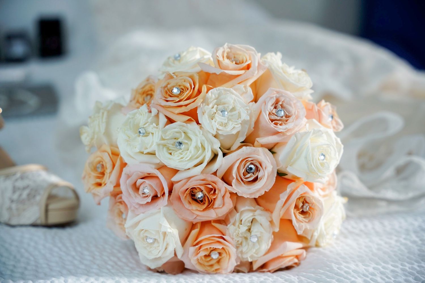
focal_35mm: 70
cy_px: 142
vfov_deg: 19.5
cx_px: 212
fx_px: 827
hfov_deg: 28.8
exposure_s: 1/160
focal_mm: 70
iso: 100
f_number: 2.8
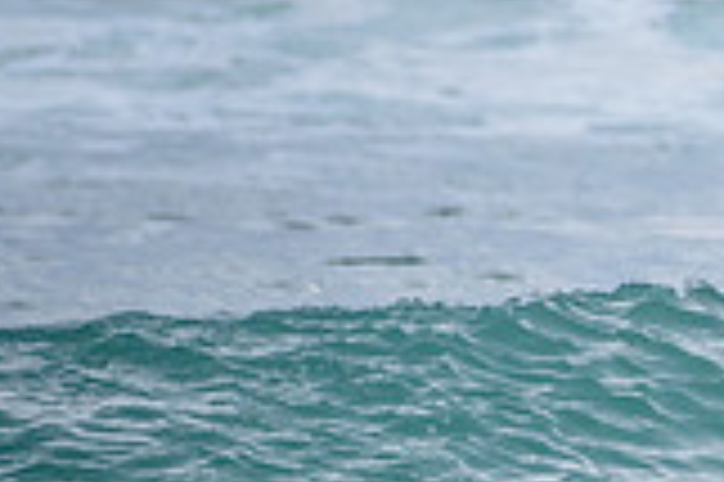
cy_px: 697
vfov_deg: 0.6
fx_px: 44480
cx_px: 1131
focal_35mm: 2214
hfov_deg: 0.9
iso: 800
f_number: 7.1
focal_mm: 500
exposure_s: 1/2000
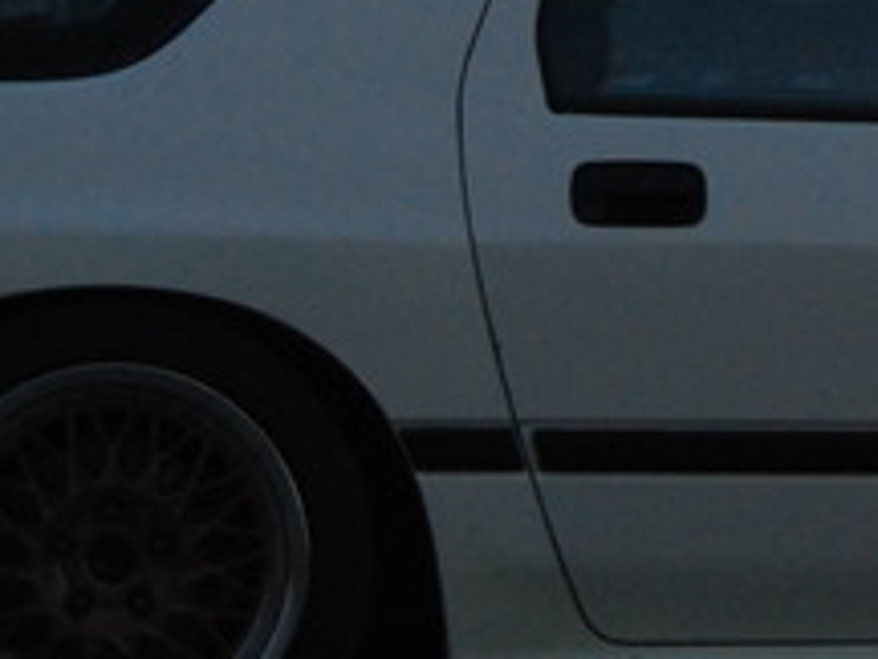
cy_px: -454
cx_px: 1000
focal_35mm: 239
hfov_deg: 8.2
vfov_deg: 6.1
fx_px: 6069
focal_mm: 35
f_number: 4.8
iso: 800
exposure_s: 1/500
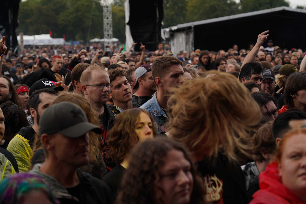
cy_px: 102
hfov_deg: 19.5
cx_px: 153
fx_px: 892
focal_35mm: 105
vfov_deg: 13.0
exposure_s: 1/250
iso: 100
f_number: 5.6
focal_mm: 105
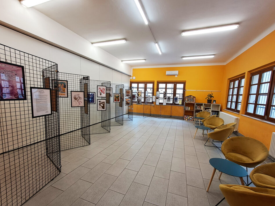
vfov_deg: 85.6
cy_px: 109
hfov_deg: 102.1
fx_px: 111
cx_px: 139
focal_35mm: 14
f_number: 2.2
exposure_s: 1/50
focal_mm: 1.4
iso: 50
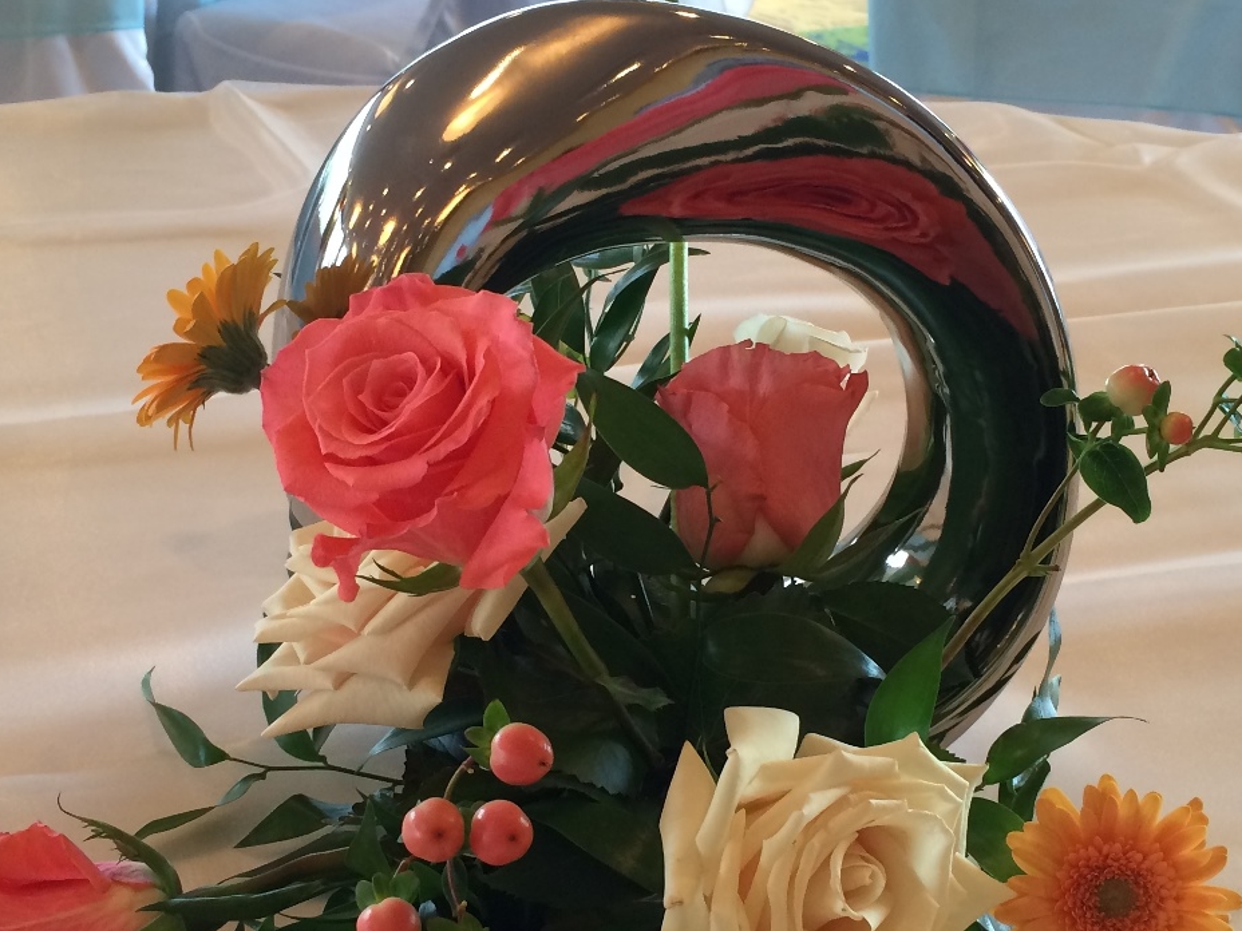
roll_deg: -3.7
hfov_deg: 38.2
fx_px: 1794
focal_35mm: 50
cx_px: 612
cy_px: 543
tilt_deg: -27.4
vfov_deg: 29.1
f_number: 2.2
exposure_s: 1/30
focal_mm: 4.15
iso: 100
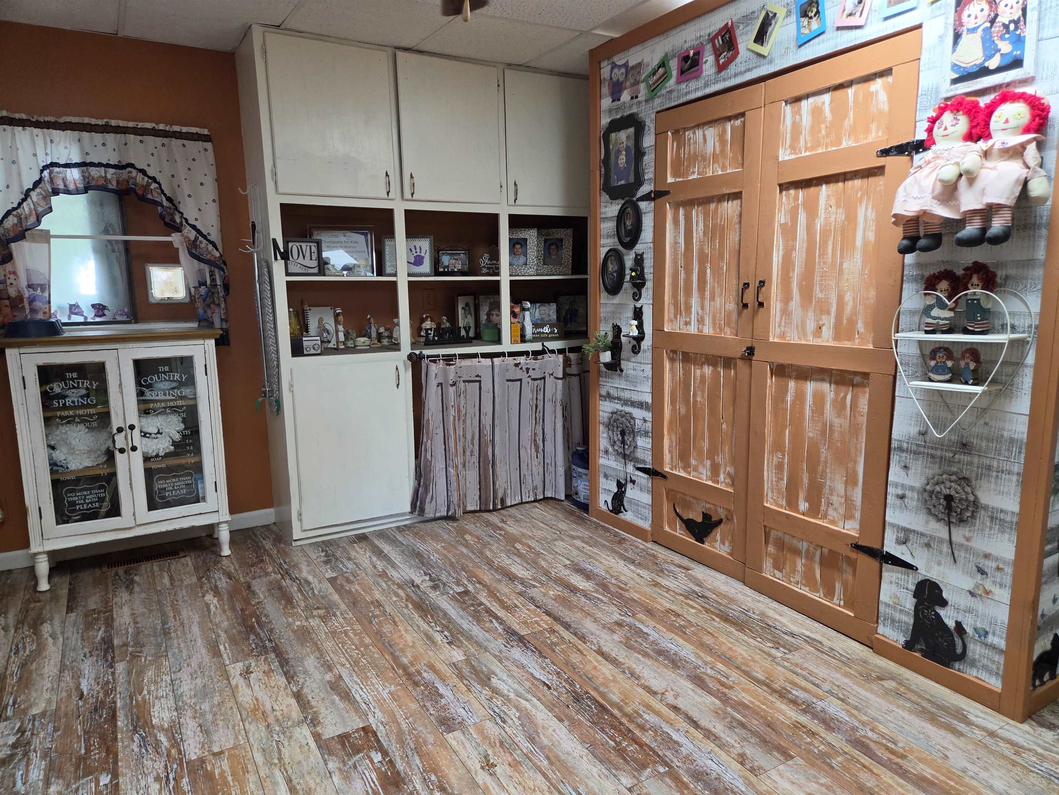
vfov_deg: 58.9
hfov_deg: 73.9
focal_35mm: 23
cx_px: 530
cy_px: 398
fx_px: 704
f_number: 1.8
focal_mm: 5.4
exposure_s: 1/120
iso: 400
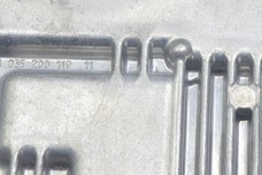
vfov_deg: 6.8
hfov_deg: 10.2
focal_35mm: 202
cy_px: 37
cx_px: 210
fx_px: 1470
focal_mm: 30
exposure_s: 1/20
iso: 400
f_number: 5.6
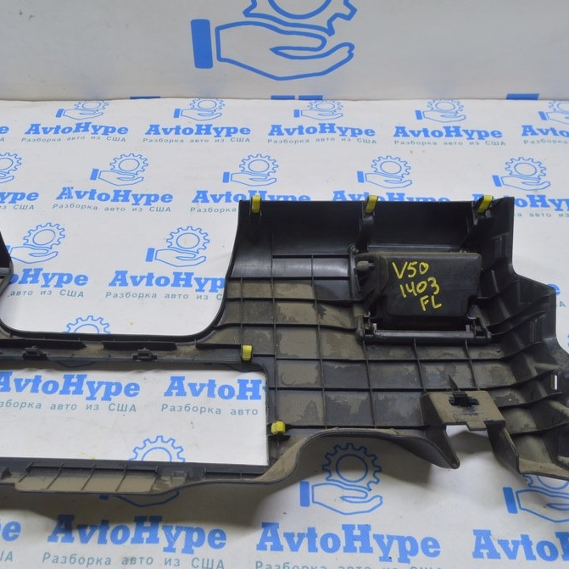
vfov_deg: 47.2
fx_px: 651
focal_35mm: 35
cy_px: 282
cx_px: 220
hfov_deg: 46.9
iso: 400
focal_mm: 18
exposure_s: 1/20
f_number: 5.6
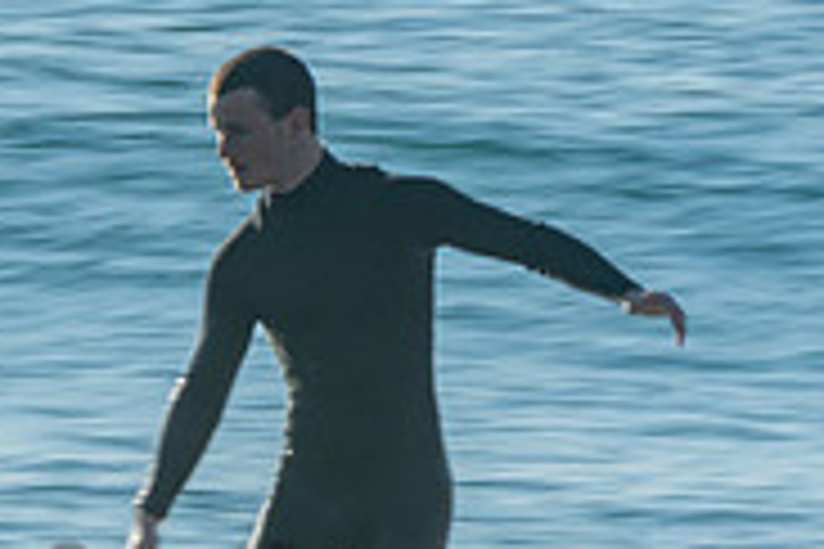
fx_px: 43508
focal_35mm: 1901
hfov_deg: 1.1
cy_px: 574
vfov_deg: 0.7
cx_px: 230
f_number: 22
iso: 100
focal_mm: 400
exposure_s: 1/30
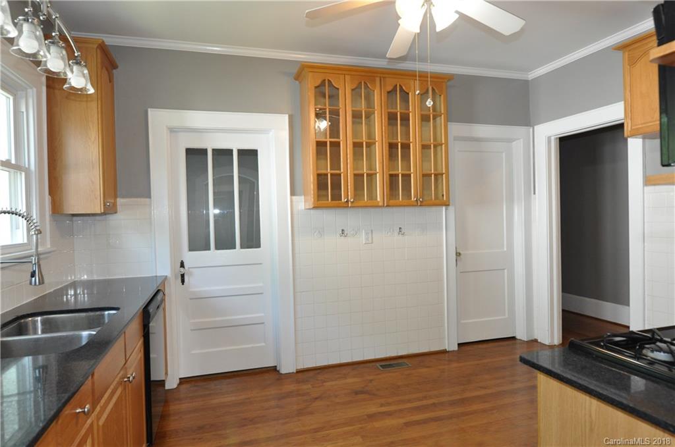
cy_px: 224
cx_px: 338
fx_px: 393
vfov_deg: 59.3
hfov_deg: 81.3
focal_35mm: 21
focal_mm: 14
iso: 800
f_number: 4
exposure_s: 1/60
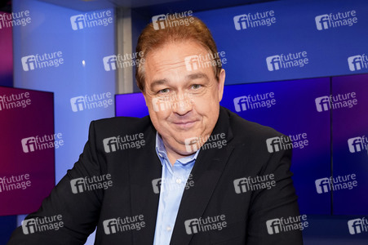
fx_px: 286
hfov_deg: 65.5
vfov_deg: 46.3
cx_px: 184
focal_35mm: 28
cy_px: 122
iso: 2000
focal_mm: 28
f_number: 5
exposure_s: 1/125
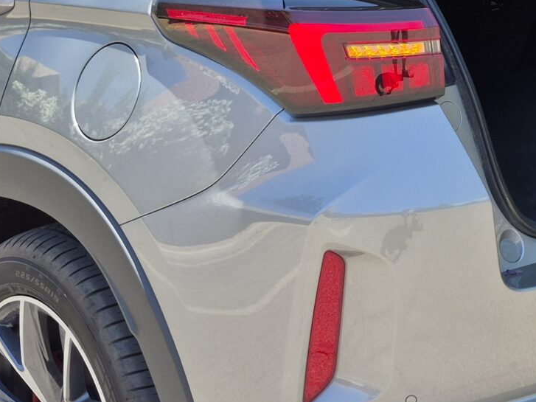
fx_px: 1254
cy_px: -36
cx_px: 462
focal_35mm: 81
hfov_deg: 23.6
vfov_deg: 17.6
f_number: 1.8
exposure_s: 1/666
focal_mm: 5.4
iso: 25
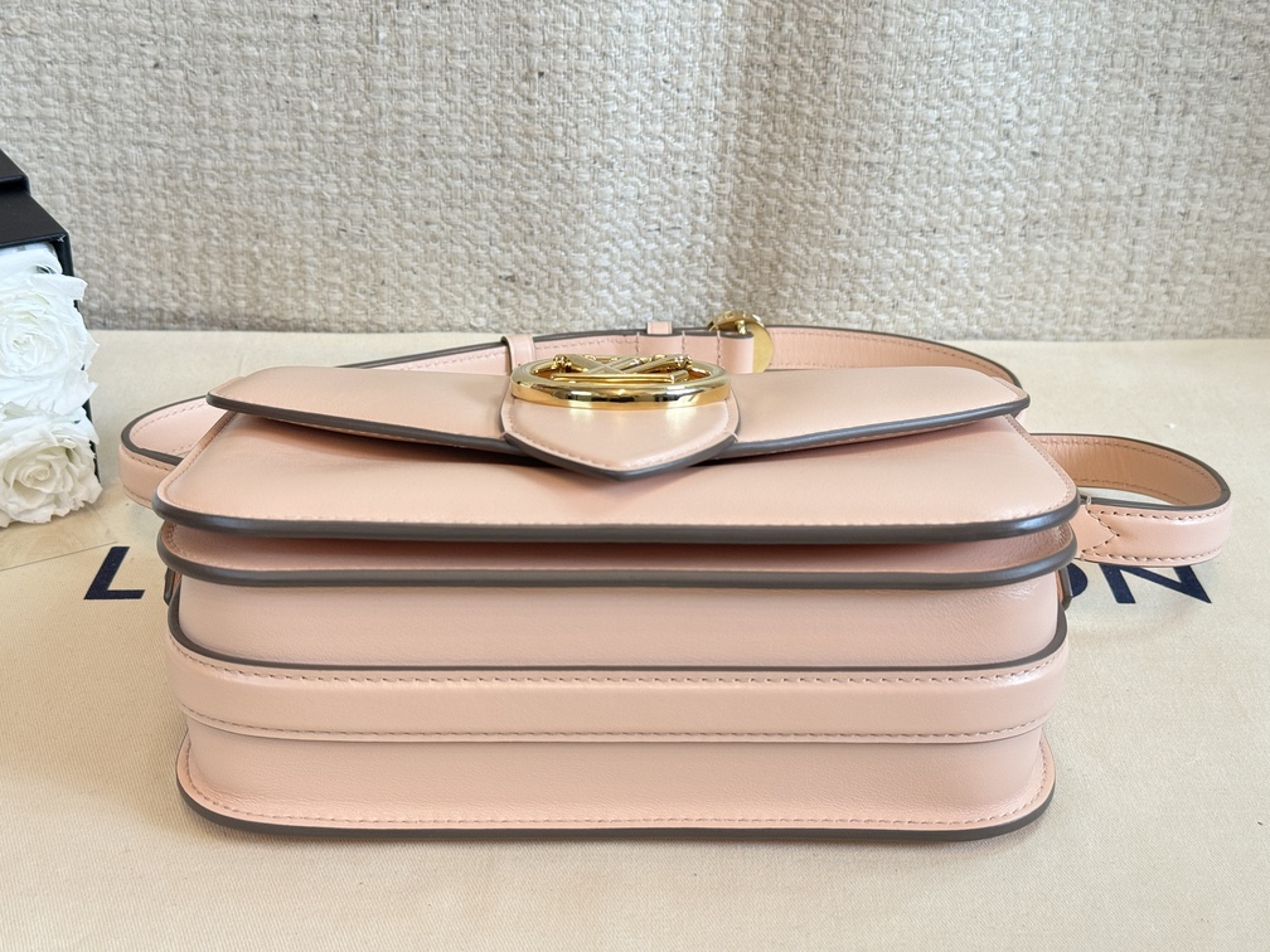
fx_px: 1761
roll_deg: -0.4
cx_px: 635
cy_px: 476
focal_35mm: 48
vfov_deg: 30.3
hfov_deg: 39.7
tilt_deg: -25.5
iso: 100
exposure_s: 1/50
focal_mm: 6.76
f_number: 1.78
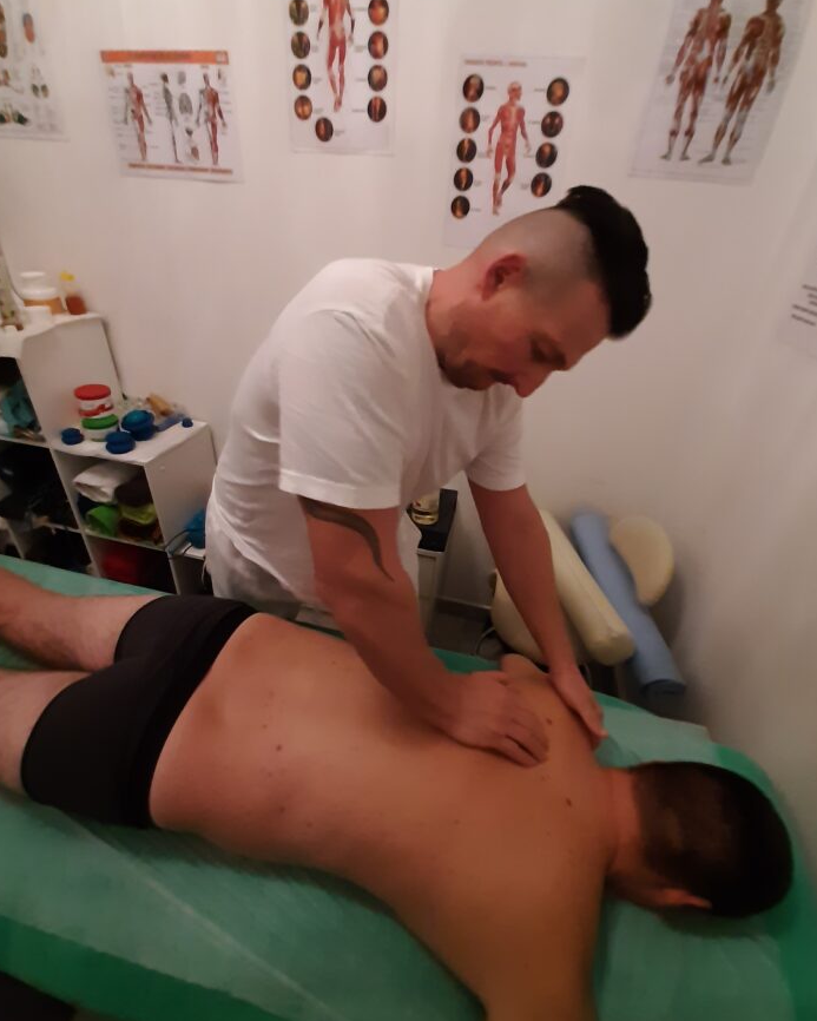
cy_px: 480
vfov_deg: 96.7
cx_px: 420
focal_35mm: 15
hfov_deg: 84.0
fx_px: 453
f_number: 2.2
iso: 500
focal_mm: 1.42
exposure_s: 1/25
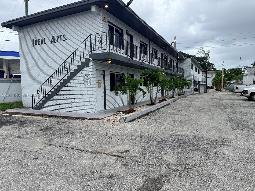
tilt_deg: -3.4
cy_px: 96
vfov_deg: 56.8
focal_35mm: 24
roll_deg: +1.0
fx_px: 177
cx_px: 128
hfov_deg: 71.6
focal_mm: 6.76
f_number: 1.78
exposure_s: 1/2611
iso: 100
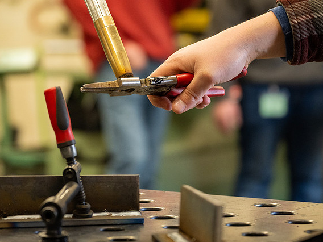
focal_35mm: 145
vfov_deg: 10.2
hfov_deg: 13.6
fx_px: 1353
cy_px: 61
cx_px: 121
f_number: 2.8
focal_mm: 70
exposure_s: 1/200
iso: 400
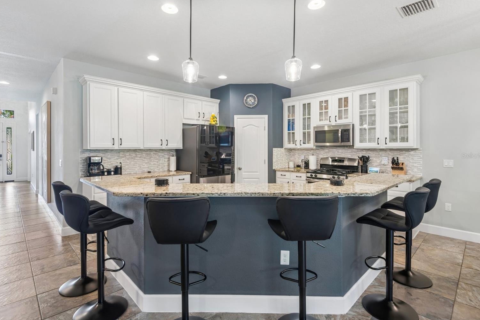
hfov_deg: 93.3
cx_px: 235
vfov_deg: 70.4
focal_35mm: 17
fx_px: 227
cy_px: 156
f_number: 8
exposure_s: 1/6
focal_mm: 16
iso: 400
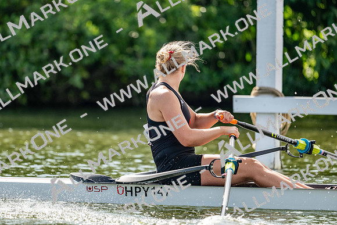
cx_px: 168
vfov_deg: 3.4
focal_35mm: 400
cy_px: 112
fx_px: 3745
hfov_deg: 5.2
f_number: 4.5
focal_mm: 400
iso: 1100
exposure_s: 1/2500
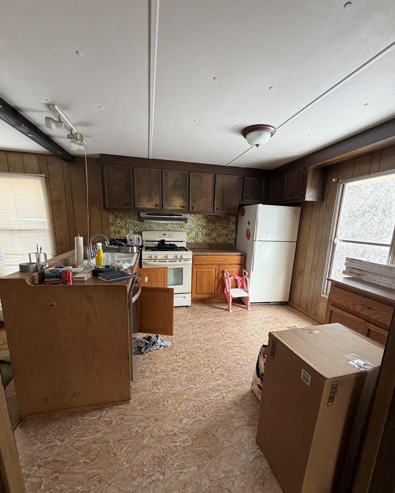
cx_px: 198
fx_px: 219
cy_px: 269
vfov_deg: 96.5
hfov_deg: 84.1
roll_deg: -2.7
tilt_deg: -13.2
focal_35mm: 15
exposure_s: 1/121
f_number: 2.2
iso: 250
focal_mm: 2.22
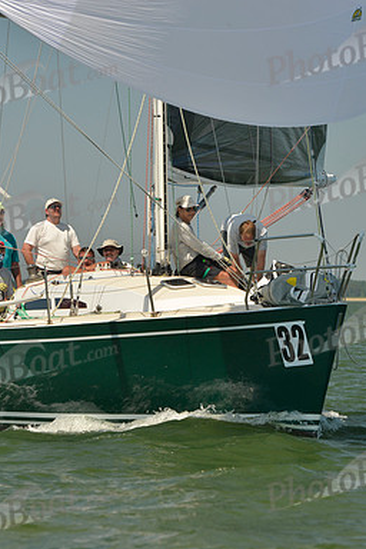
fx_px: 3339
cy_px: 275
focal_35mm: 219
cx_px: 193
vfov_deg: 9.4
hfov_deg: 6.3
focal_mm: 145
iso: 200
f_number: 7.1
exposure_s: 1/640
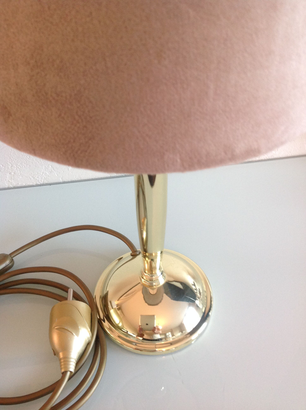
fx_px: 414
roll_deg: +3.0
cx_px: 153
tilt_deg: -44.3
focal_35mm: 35
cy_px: 205
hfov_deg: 40.6
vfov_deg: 52.7
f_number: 2.4
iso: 125
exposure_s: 1/17
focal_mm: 4.28
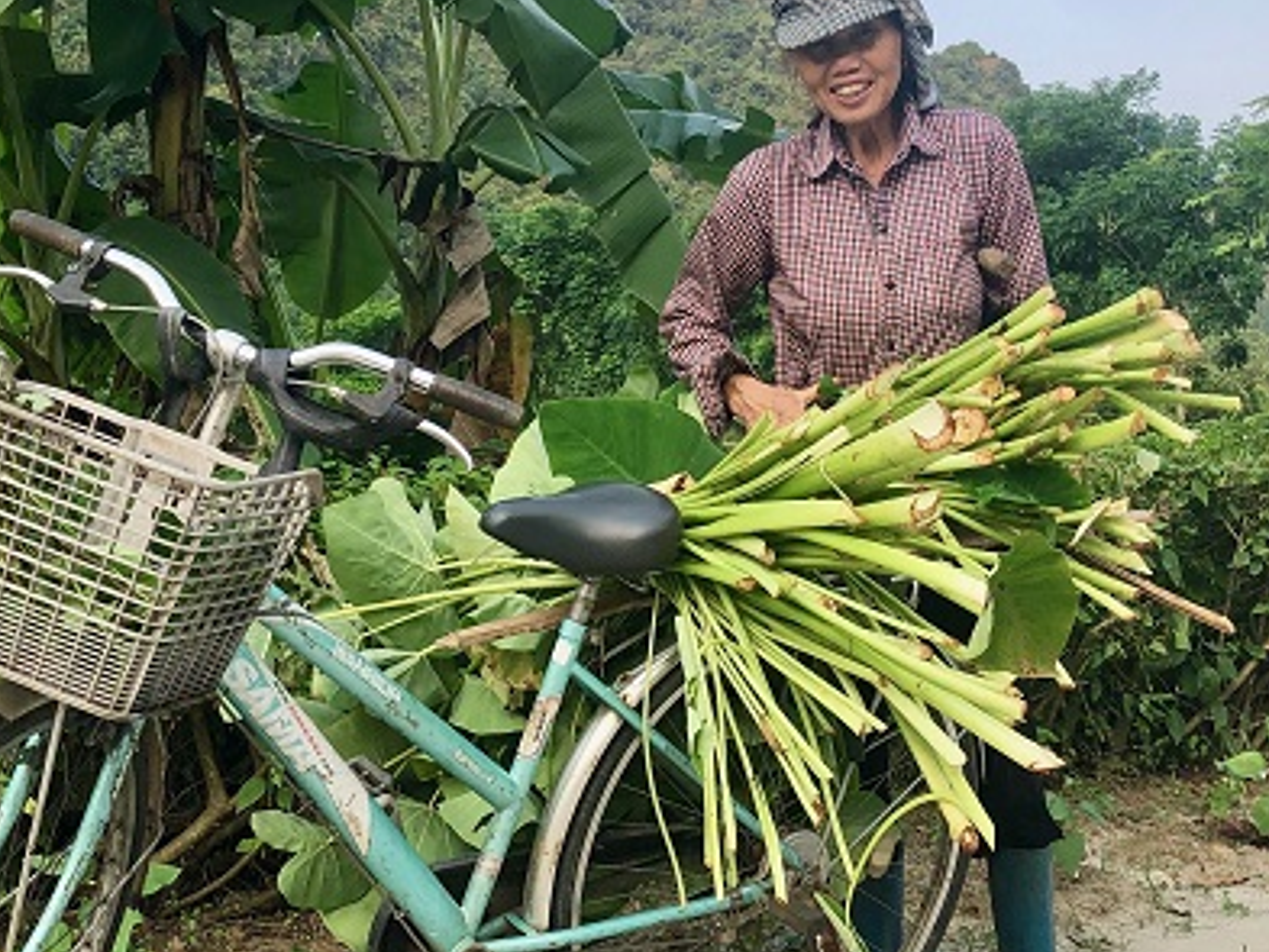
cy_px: 413
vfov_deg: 25.7
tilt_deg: +1.3
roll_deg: +0.7
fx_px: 2090
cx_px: 601
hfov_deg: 33.8
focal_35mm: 57
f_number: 1.8
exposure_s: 1/484
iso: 20
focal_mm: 3.99
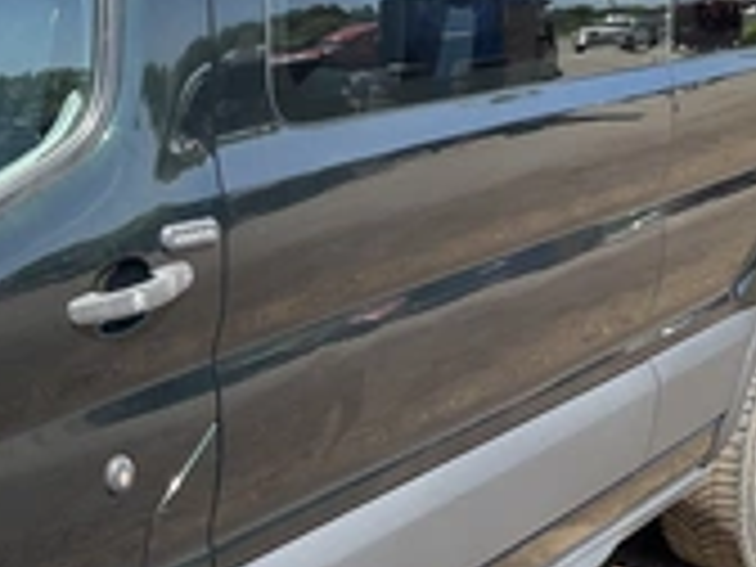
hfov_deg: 27.1
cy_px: 50
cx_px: 72
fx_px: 1507
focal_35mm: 69
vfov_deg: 20.8
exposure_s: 1/642
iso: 25
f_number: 1.8
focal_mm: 3
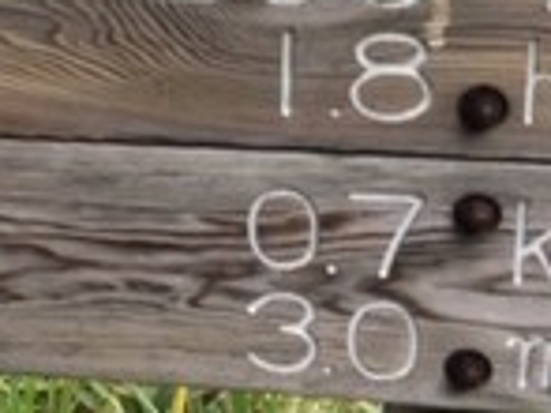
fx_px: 1511
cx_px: 112
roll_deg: +0.2
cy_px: -79
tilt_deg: -7.8
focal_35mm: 95
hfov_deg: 20.4
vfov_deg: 15.0
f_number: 2.4
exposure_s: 1/60
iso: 32
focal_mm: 3.3
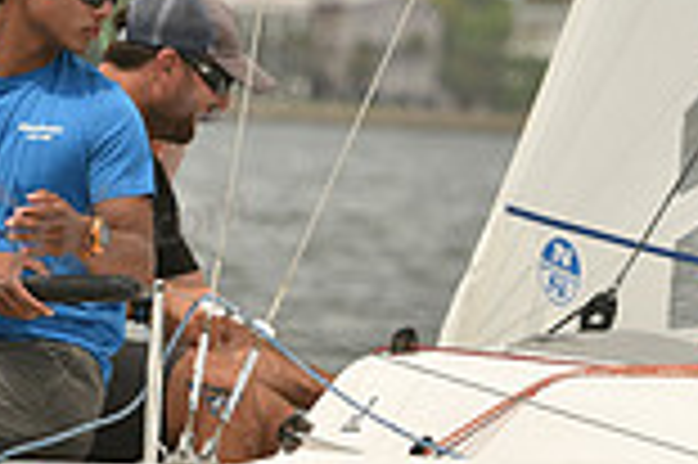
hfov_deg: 2.0
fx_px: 19601
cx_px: 486
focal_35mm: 1012
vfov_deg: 1.4
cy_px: 444
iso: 320
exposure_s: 1/1250
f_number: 8
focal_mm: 270
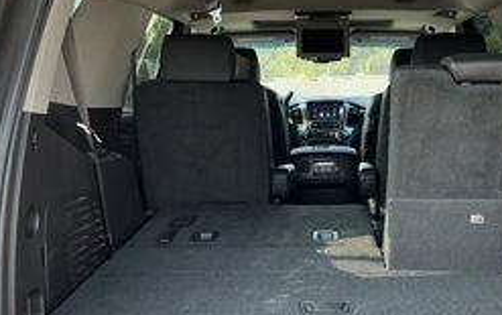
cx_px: 319
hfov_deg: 41.4
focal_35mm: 48
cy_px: 181
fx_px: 657
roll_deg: +1.1
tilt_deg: -6.9
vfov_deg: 26.9
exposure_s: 1/122
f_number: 1.8
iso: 40
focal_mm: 3
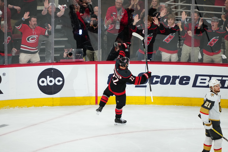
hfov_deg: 5.2
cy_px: 76
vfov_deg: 3.4
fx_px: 2533
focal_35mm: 400
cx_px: 114
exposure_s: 1/2500
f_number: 2.8
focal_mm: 400
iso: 2500
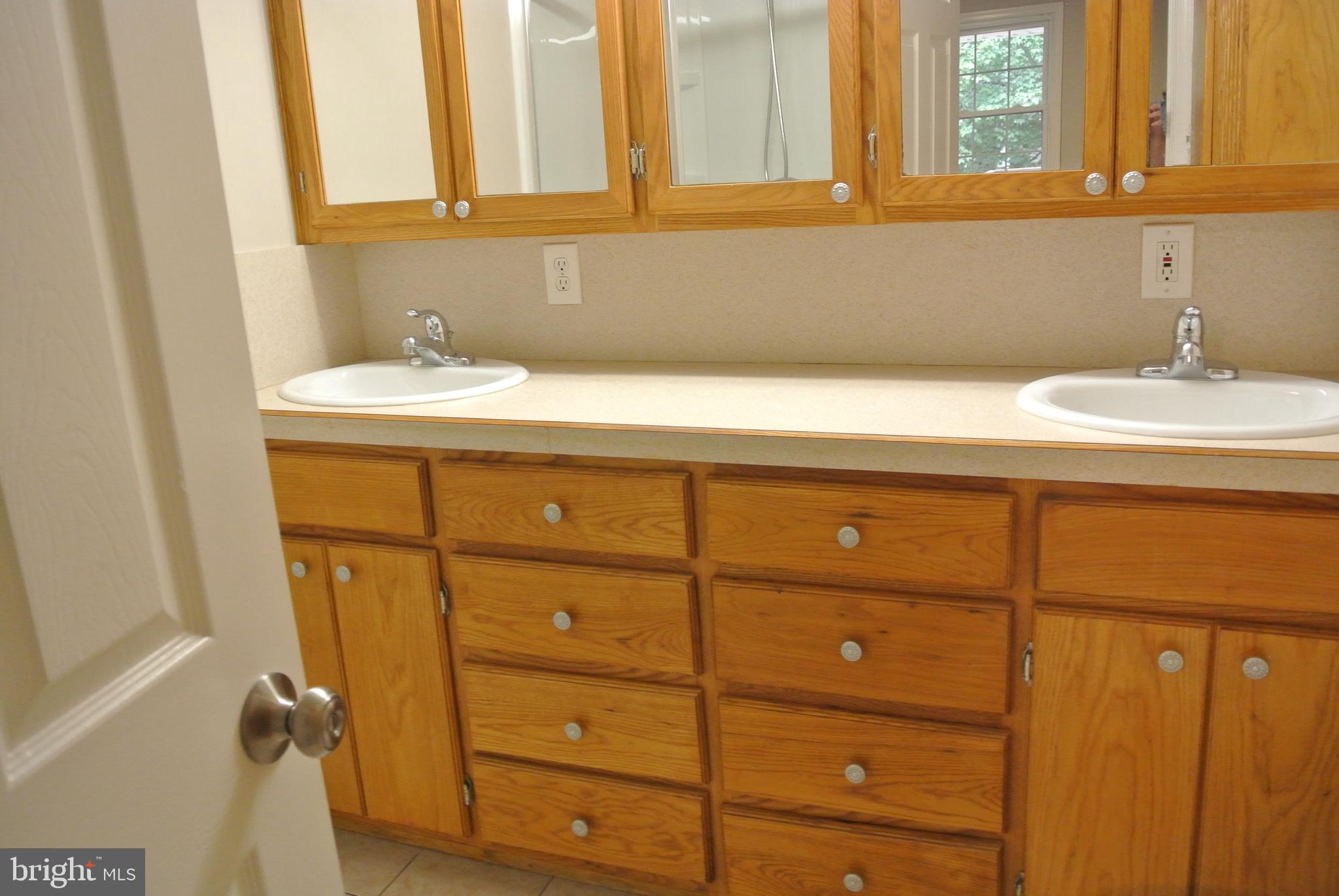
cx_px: 670
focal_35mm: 29
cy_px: 448
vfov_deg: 45.1
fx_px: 1080
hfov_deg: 63.6
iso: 800
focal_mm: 11
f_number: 3.5
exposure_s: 1/30
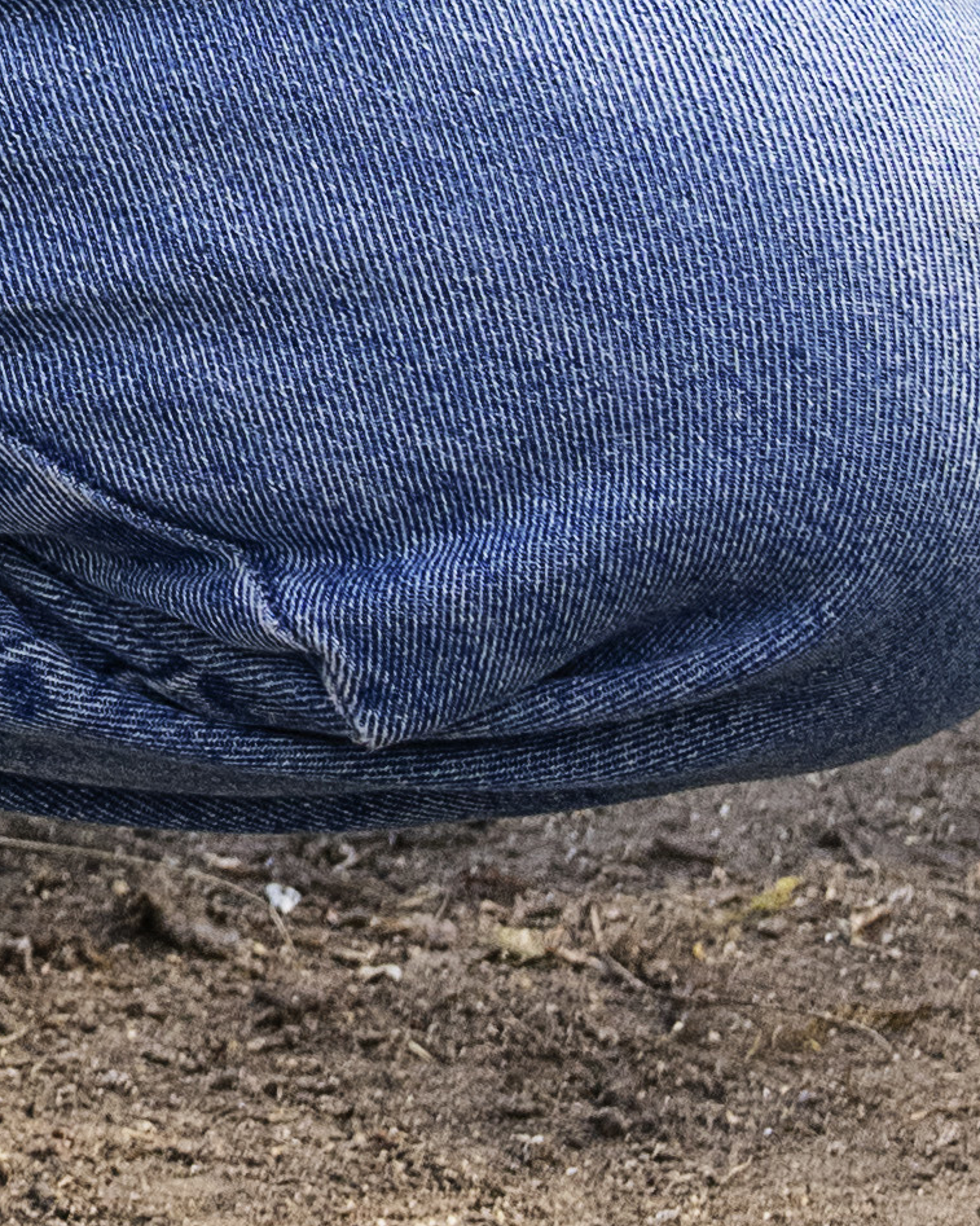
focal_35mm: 334
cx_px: -2222
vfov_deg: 5.3
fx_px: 12115
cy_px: -3216
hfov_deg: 4.4
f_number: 5.6
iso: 320
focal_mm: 39
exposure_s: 1/200
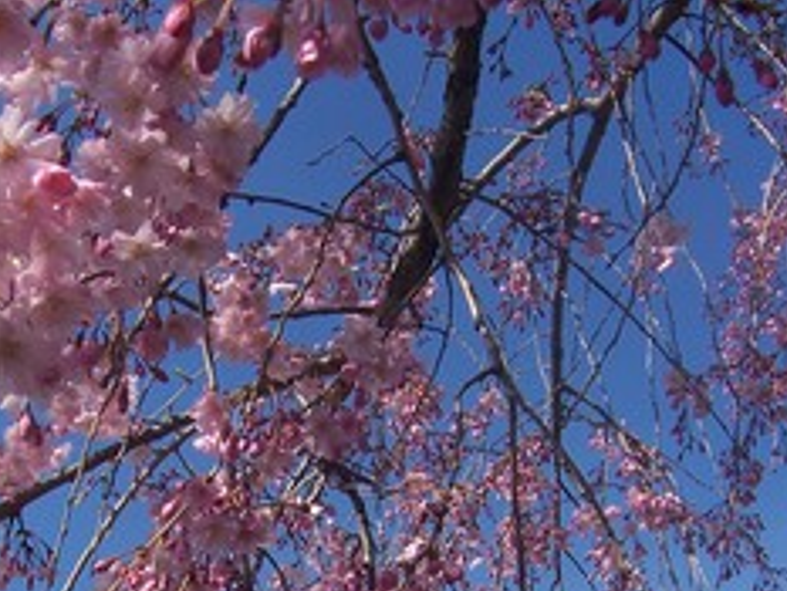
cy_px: 554
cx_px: 277
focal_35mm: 68
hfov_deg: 28.4
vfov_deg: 21.1
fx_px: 1547
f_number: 4.8
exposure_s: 1/500
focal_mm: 6
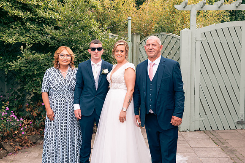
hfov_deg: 43.6
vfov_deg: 29.9
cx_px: 122
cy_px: 82
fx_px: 306
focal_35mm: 45
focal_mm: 45
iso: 160
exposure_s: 1/160
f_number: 6.3
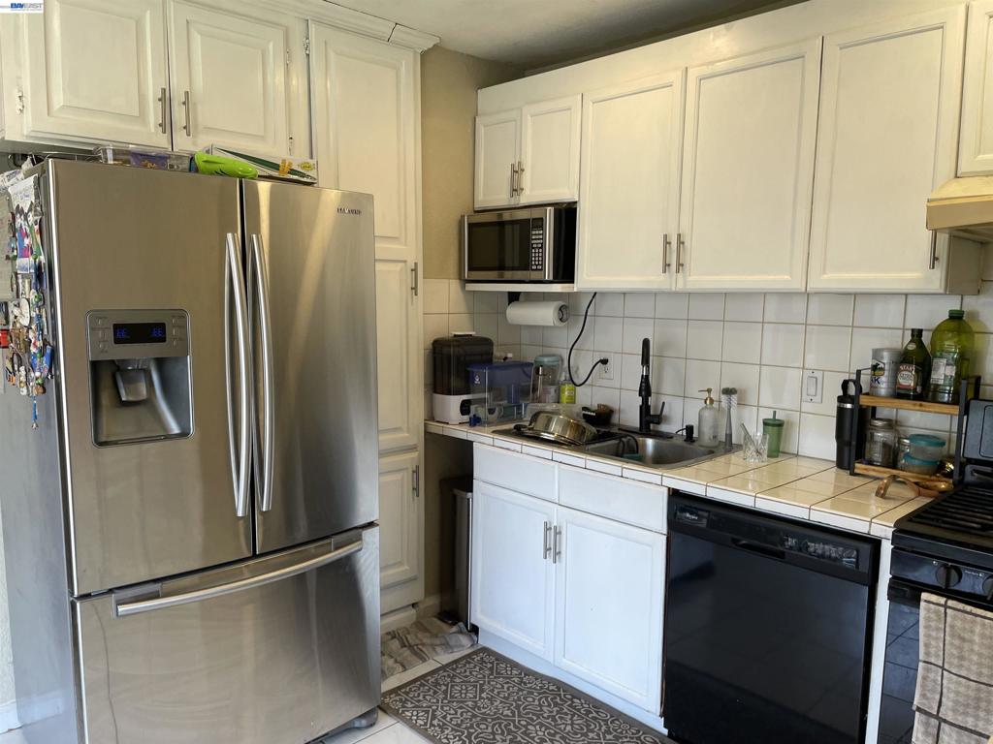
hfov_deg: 67.3
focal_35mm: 26
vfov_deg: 53.1
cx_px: 496
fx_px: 746
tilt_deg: -6.3
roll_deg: -1.0
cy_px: 372
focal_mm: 4.2
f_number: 1.6
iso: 50
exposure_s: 1/120
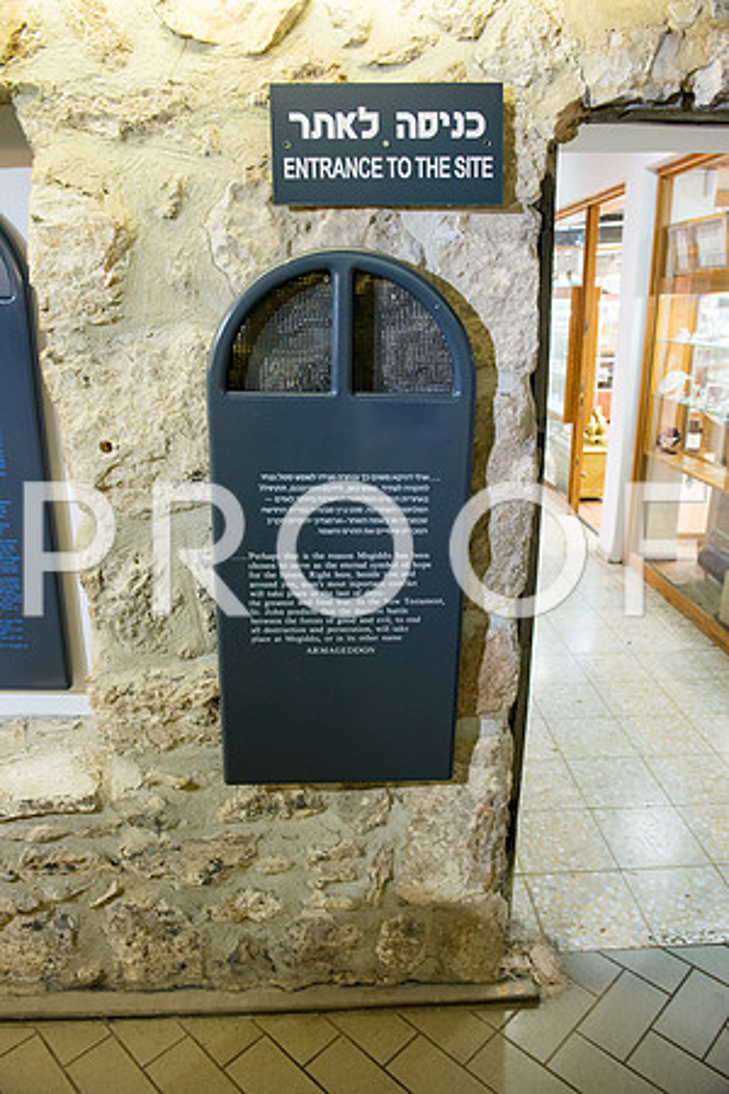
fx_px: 729
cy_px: 547
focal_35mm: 24
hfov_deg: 53.1
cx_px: 364
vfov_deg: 73.7
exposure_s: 1/50
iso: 1600
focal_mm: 24
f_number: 3.5
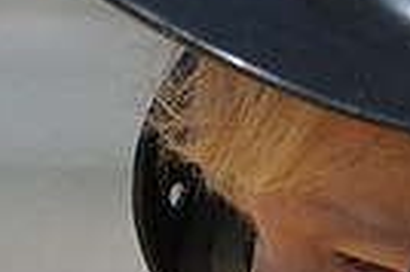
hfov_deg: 1.6
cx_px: 337
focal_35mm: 1300
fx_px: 14787
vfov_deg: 1.1
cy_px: 491
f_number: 4
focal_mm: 200
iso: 640
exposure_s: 1/5000
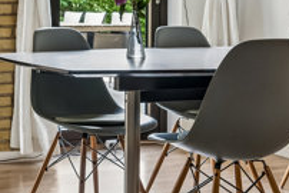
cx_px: 11
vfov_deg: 16.3
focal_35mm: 83
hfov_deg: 23.6
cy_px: 29
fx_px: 667
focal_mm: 21
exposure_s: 1/25
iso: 800
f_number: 6.3
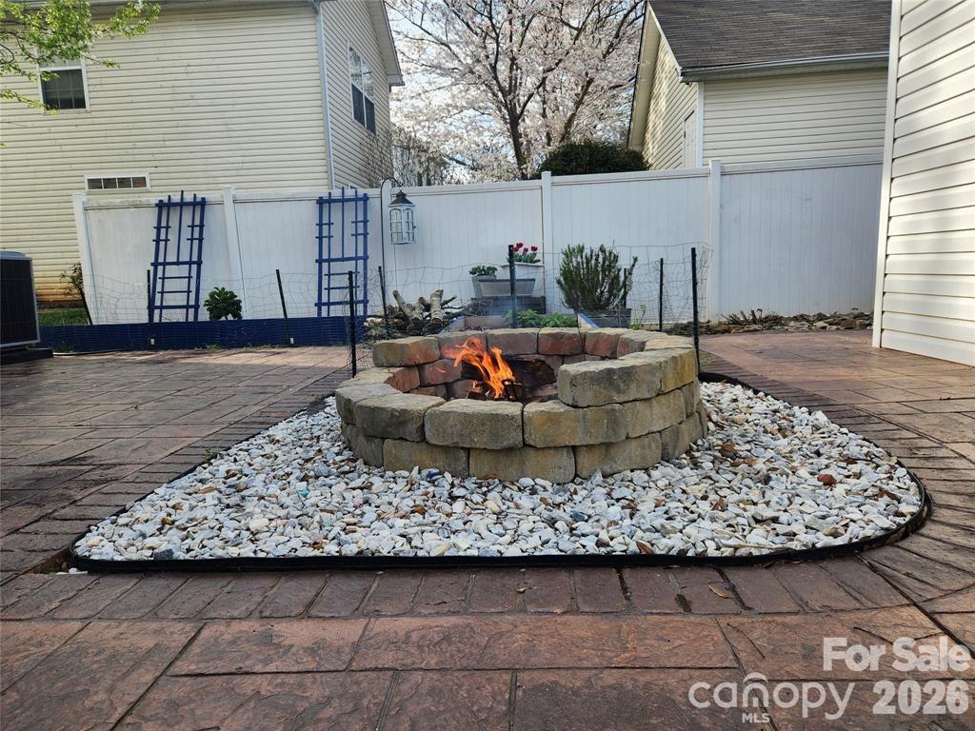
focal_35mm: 23
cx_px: 488
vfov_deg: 58.9
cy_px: 366
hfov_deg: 73.9
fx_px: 648
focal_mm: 5.4
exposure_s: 1/359
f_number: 1.8
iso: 20
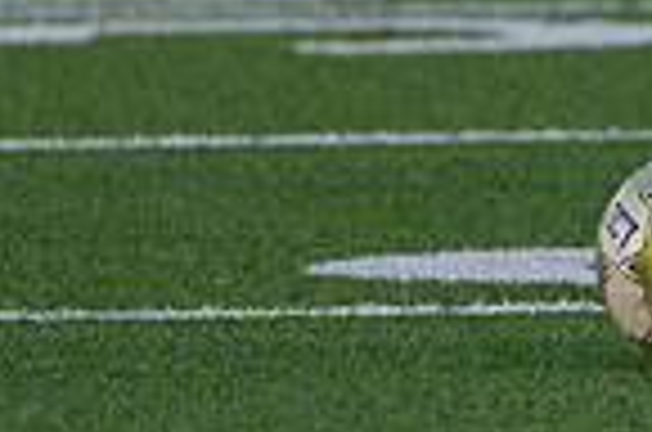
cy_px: -364
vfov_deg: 0.8
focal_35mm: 1613
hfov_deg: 1.3
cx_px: 1398
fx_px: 29149
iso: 800
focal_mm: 200
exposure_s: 1/1600
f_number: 2.8
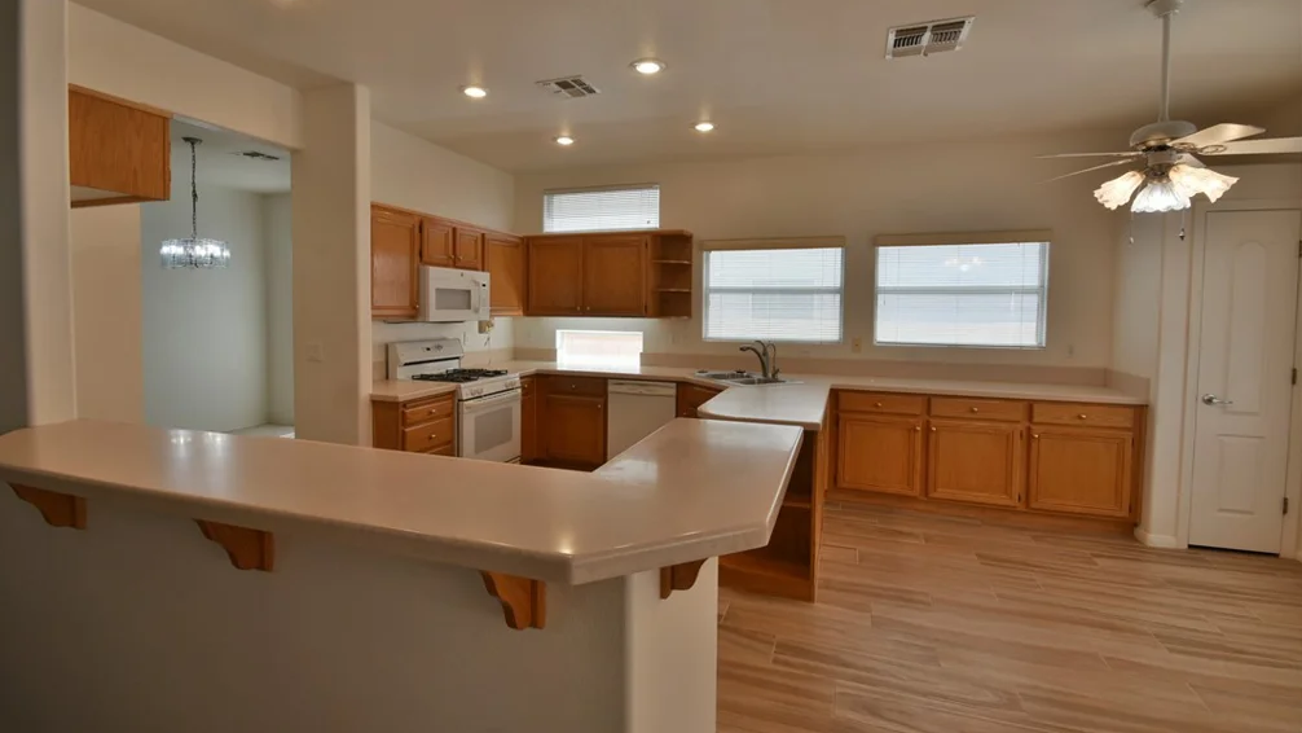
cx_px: 642
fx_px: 552
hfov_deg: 99.4
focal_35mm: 16
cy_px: 329
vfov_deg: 66.9
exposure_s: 1/125
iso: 1000
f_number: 7.1
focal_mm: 10
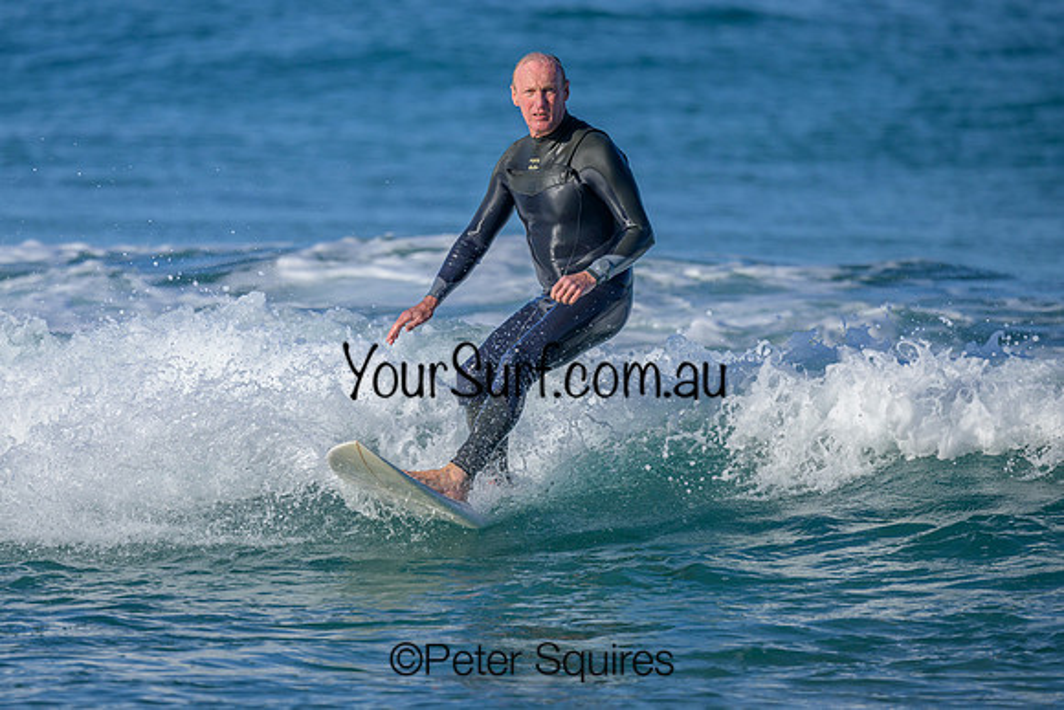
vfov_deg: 1.5
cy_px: 307
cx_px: 460
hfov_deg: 2.3
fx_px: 26859
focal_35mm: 909
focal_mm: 800
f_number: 6.3
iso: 220
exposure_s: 1/2000
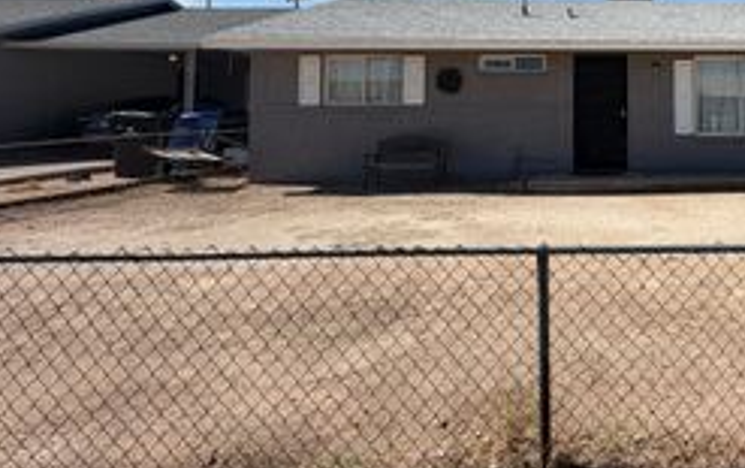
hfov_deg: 54.1
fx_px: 610
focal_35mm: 30
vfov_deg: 40.1
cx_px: 682
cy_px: 86
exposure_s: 1/1050
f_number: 2.2
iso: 20
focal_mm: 2.22
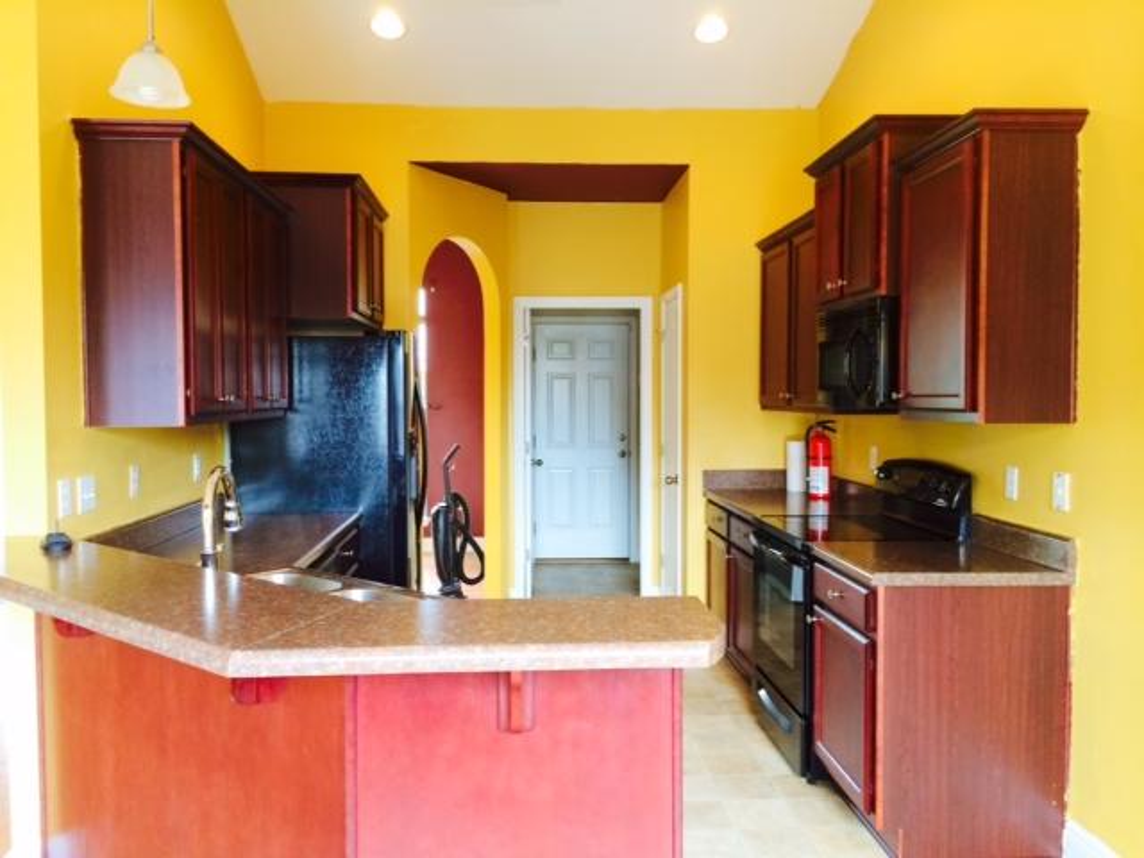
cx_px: 572
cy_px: 429
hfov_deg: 60.0
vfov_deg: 46.8
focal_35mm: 30
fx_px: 991
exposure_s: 1/30
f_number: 2.2
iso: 100
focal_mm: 4.12
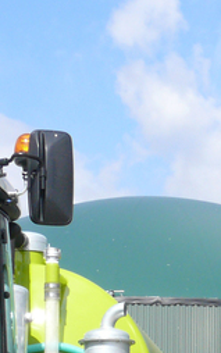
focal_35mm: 146
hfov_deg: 8.6
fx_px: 1405
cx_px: 393
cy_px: 471
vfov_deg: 13.7
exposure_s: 1/320
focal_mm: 7.4
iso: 100
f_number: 5.6
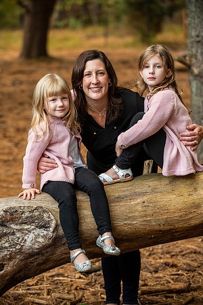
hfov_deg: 11.0
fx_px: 1057
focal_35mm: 125
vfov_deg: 16.4
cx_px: 102
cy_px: 152
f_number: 4
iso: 250
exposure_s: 1/125
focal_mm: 125
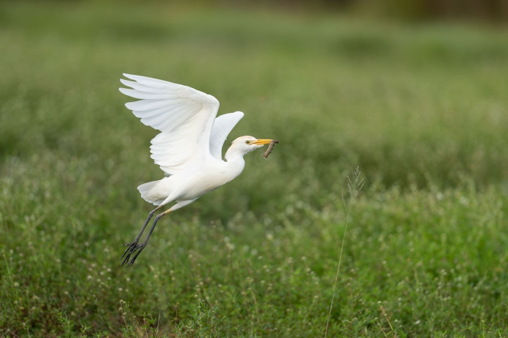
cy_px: 169
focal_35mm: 300
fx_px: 4232
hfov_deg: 6.9
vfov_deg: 4.6
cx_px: 254
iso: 1250
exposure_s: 1/4000
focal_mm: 300
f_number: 2.8
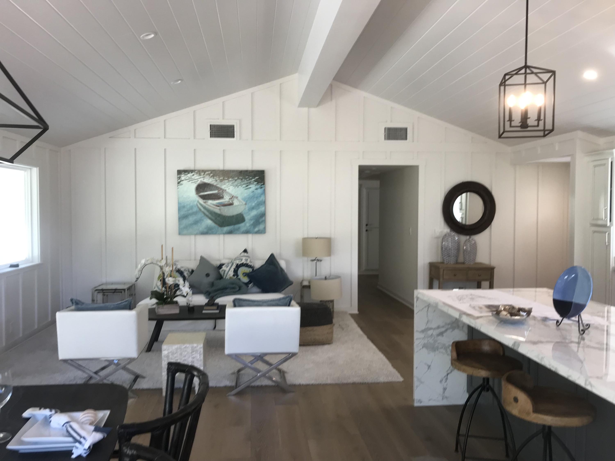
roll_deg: +0.9
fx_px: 497
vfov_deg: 49.7
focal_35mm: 28
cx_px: 308
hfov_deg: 63.4
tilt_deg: -2.1
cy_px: 230
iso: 32
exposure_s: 1/60
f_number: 1.8
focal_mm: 3.99
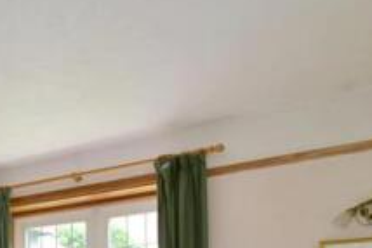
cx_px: -35
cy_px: 284
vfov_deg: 26.6
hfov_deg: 36.4
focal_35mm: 46
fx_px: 476
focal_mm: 10
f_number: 11
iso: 200
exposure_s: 1/10
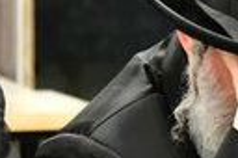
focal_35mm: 878
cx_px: 245
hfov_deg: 2.4
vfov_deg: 1.6
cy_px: 47
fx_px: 5797
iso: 3200
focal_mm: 125
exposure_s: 1/125
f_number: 5.6
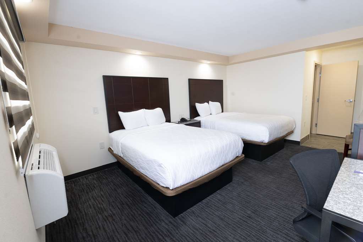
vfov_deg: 73.7
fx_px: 161
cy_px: 121
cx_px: 182
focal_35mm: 16
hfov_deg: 96.7
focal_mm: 16
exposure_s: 1/30
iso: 500
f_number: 6.3
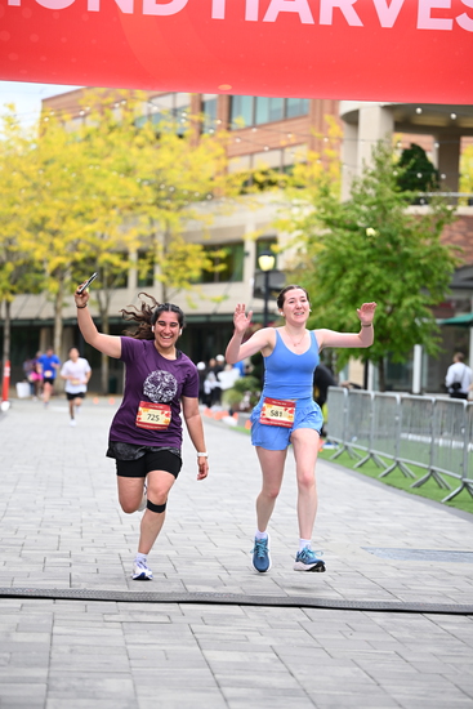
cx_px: 236
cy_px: 354
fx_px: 1930
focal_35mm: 98
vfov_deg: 20.8
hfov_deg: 14.0
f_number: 2.8
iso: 640
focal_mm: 98
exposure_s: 1/2000
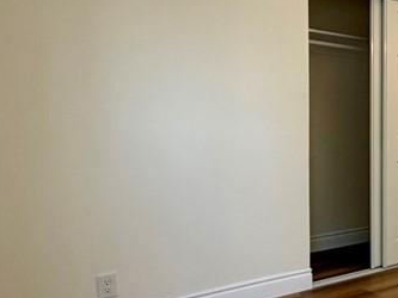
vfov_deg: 33.6
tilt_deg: -6.4
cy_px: 168
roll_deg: -1.0
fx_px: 495
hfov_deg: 37.1
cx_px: 435
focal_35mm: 43
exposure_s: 1/120
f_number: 2.2
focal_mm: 2.22
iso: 100
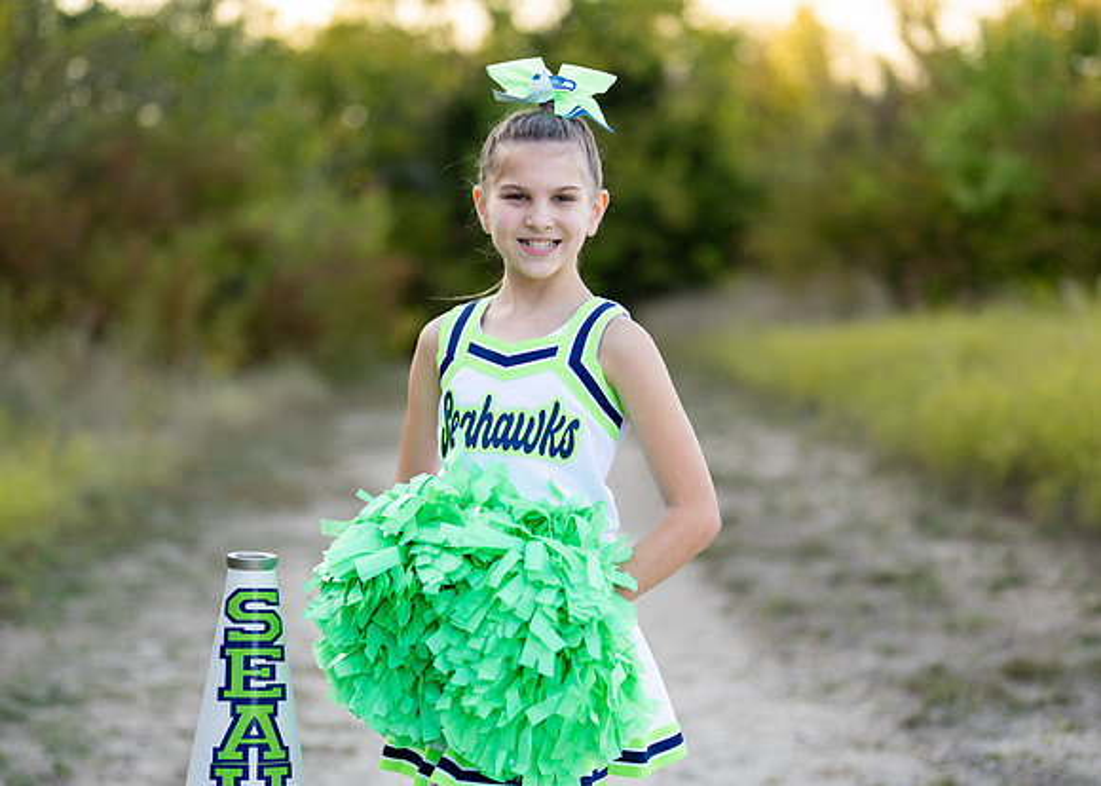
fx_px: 2082
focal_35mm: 67
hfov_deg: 29.6
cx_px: 533
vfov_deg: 21.4
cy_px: 431
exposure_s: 1/1000
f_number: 1.2
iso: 100
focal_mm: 50
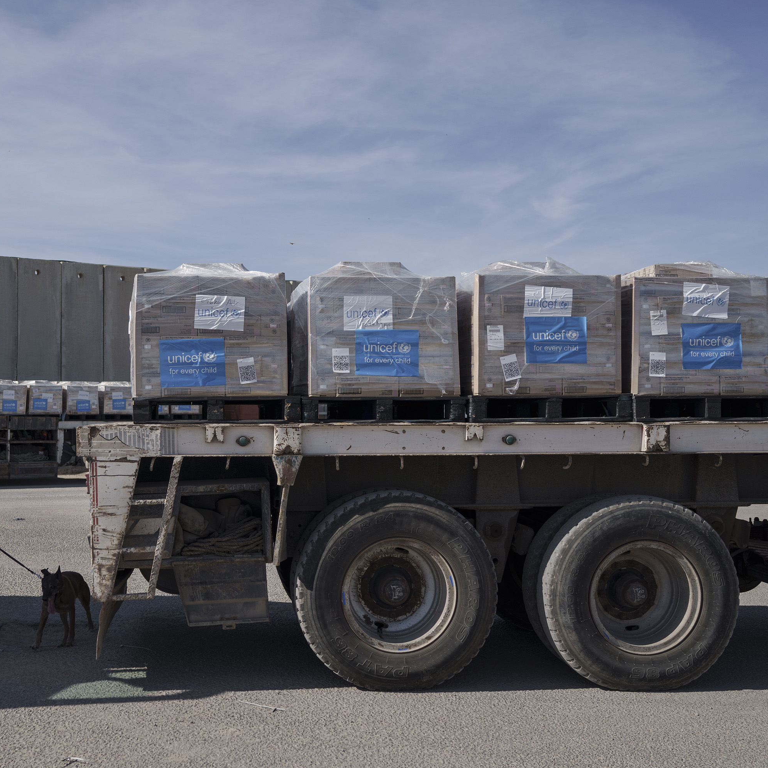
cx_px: 236
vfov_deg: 37.6
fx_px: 1130
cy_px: 385
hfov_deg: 37.0
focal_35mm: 45
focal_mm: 35
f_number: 4
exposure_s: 1/2000
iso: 100
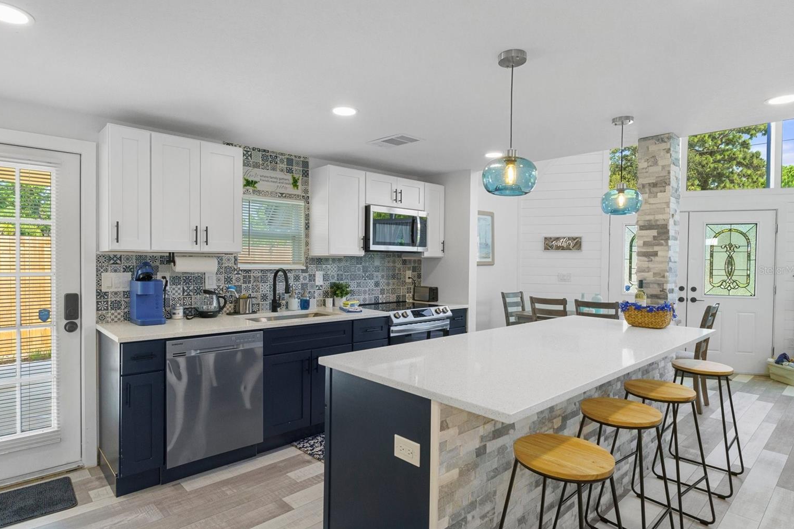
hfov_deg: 82.5
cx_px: 388
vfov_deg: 60.6
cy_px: 270
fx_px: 453
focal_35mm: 21
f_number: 8
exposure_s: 1/13
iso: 640
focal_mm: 13
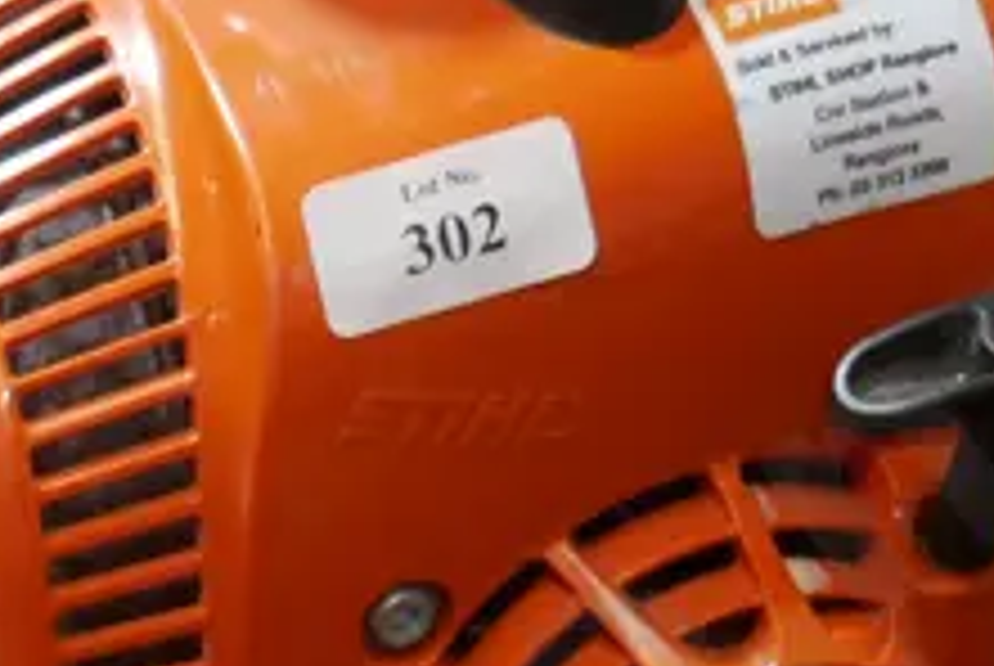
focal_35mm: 154
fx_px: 4258
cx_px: -715
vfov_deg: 8.1
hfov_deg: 12.3
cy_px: 1690
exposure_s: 1/60
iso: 400
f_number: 3.6
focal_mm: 16
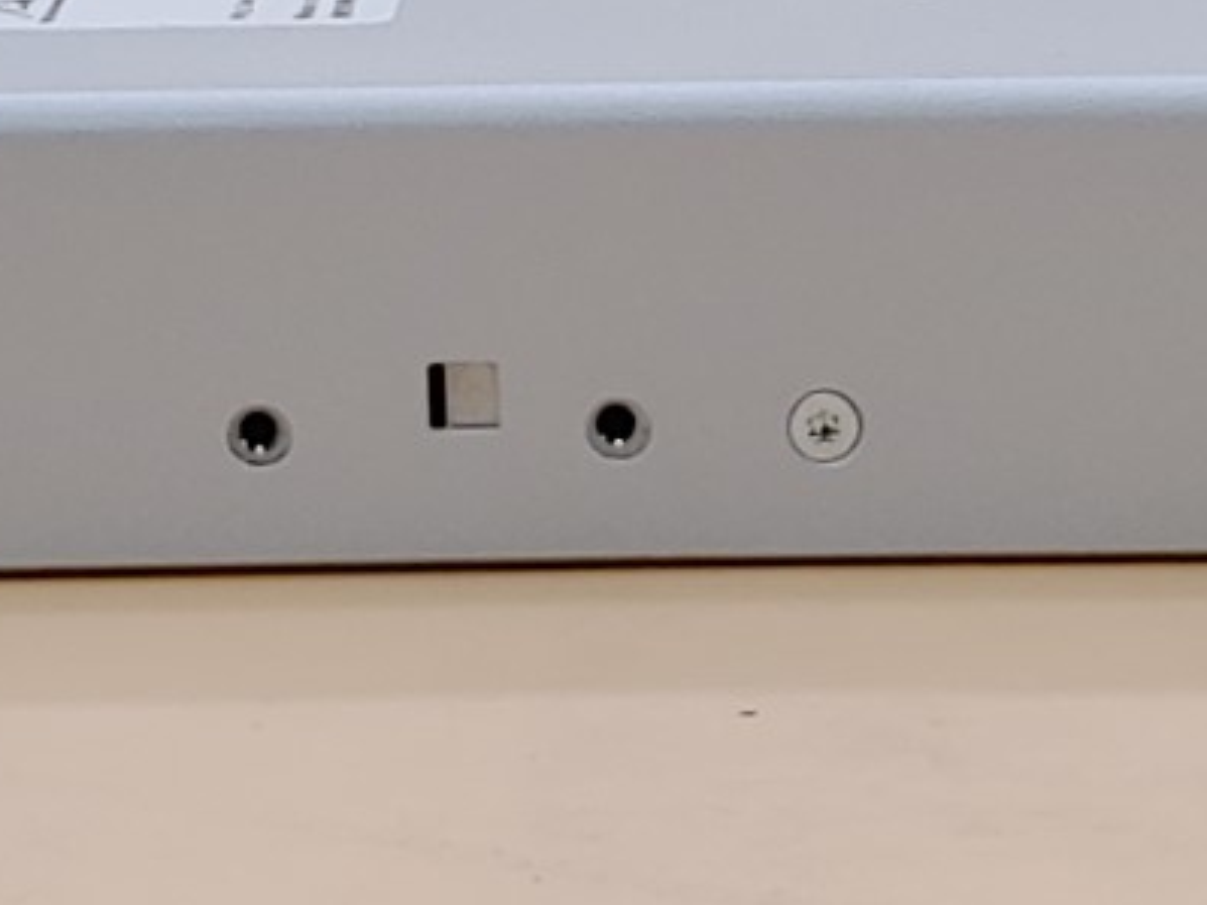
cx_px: 681
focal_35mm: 148
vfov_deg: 9.9
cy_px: -194
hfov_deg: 13.3
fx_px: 5159
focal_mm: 4.36
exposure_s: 1/104
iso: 50
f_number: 1.8
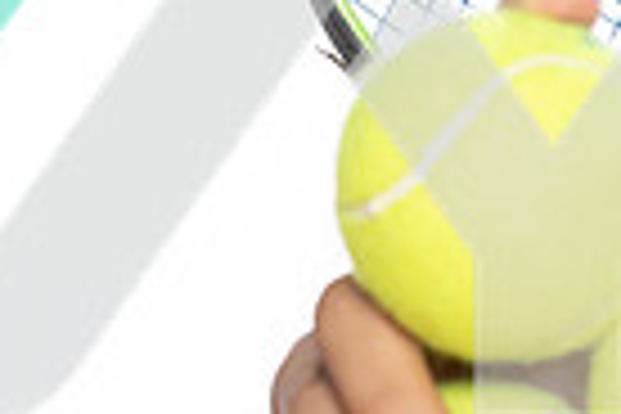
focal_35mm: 223
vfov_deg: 6.2
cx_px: 738
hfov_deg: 9.1
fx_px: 3846
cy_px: 182
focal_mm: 53
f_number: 11
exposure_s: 1/250
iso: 1250
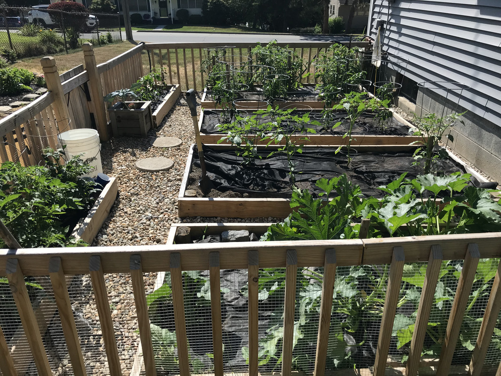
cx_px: 250
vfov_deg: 49.7
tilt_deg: -26.2
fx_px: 405
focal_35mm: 28
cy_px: 188
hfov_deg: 63.4
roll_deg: +2.6
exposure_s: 1/1742
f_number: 1.8
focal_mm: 3.99
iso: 20
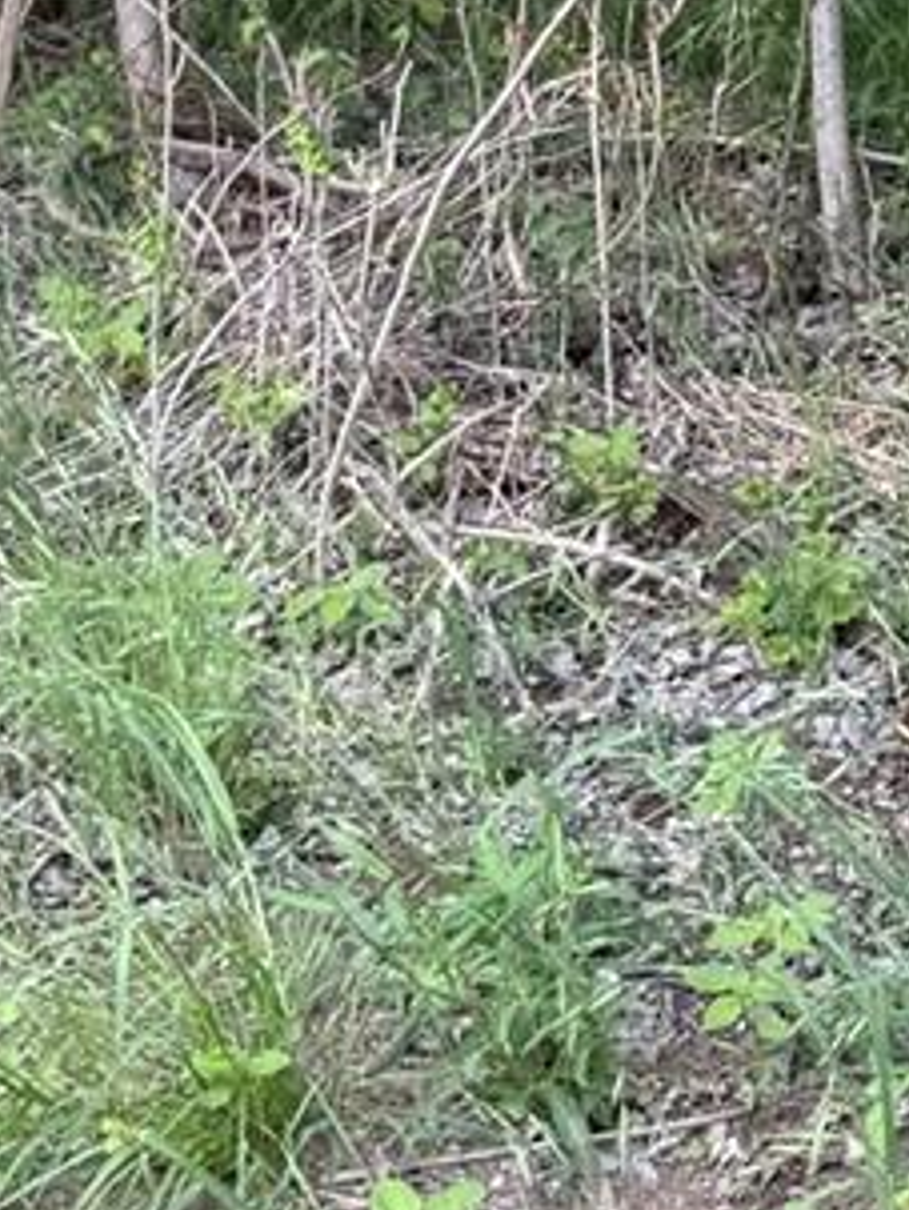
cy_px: -212
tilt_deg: -2.3
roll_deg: -3.8
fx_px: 4266
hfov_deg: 11.2
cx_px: 1682
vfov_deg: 15.6
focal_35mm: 122
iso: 80
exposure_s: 1/438
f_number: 1.78
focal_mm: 6.76
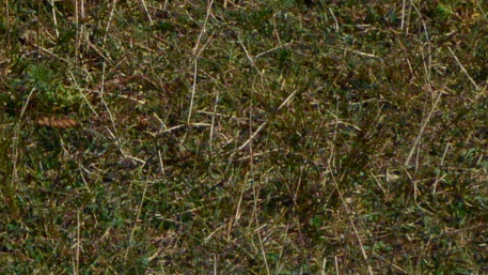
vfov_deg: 3.2
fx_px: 4917
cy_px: -453
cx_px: -446
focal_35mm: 380
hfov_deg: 5.6
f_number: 5.6
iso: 800
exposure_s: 1/10000
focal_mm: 30
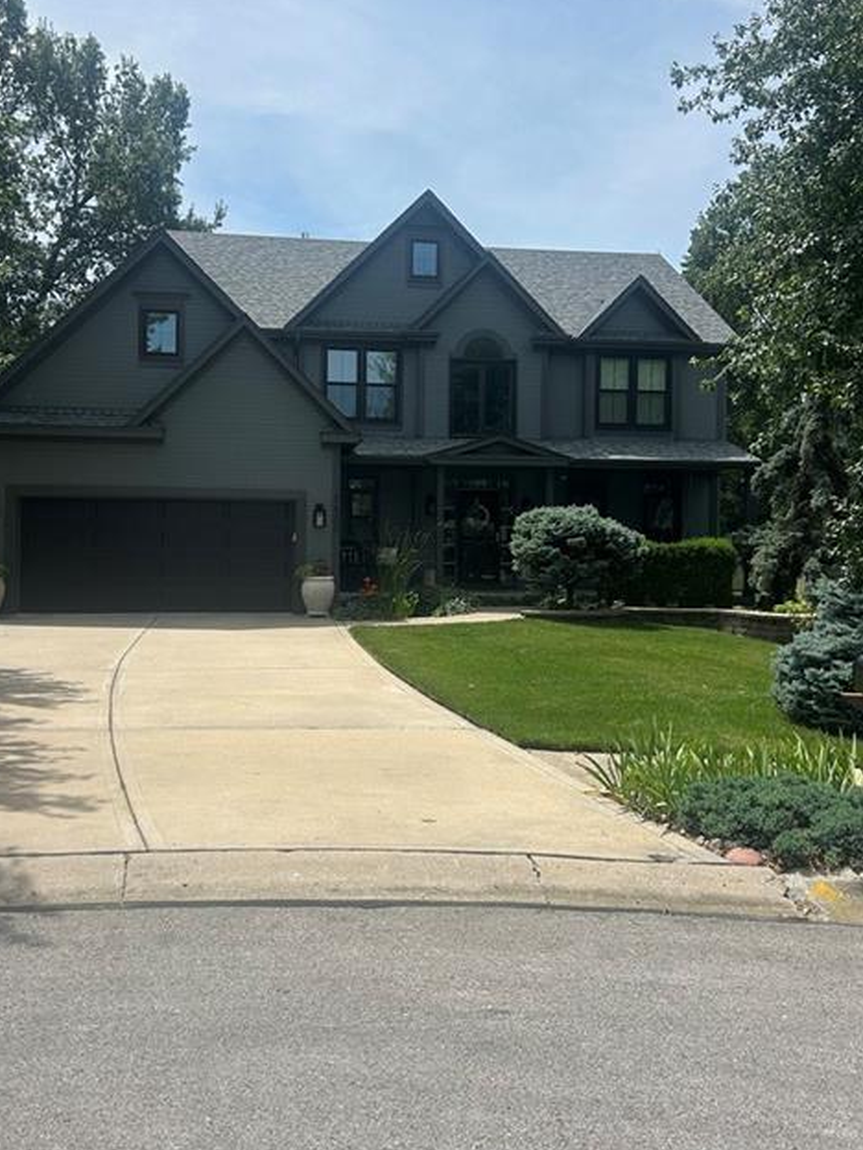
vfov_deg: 56.7
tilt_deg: -1.8
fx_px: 1064
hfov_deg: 44.1
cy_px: 518
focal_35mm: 32
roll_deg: -1.9
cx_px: 393
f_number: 1.5
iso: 50
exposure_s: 1/6579
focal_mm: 5.7
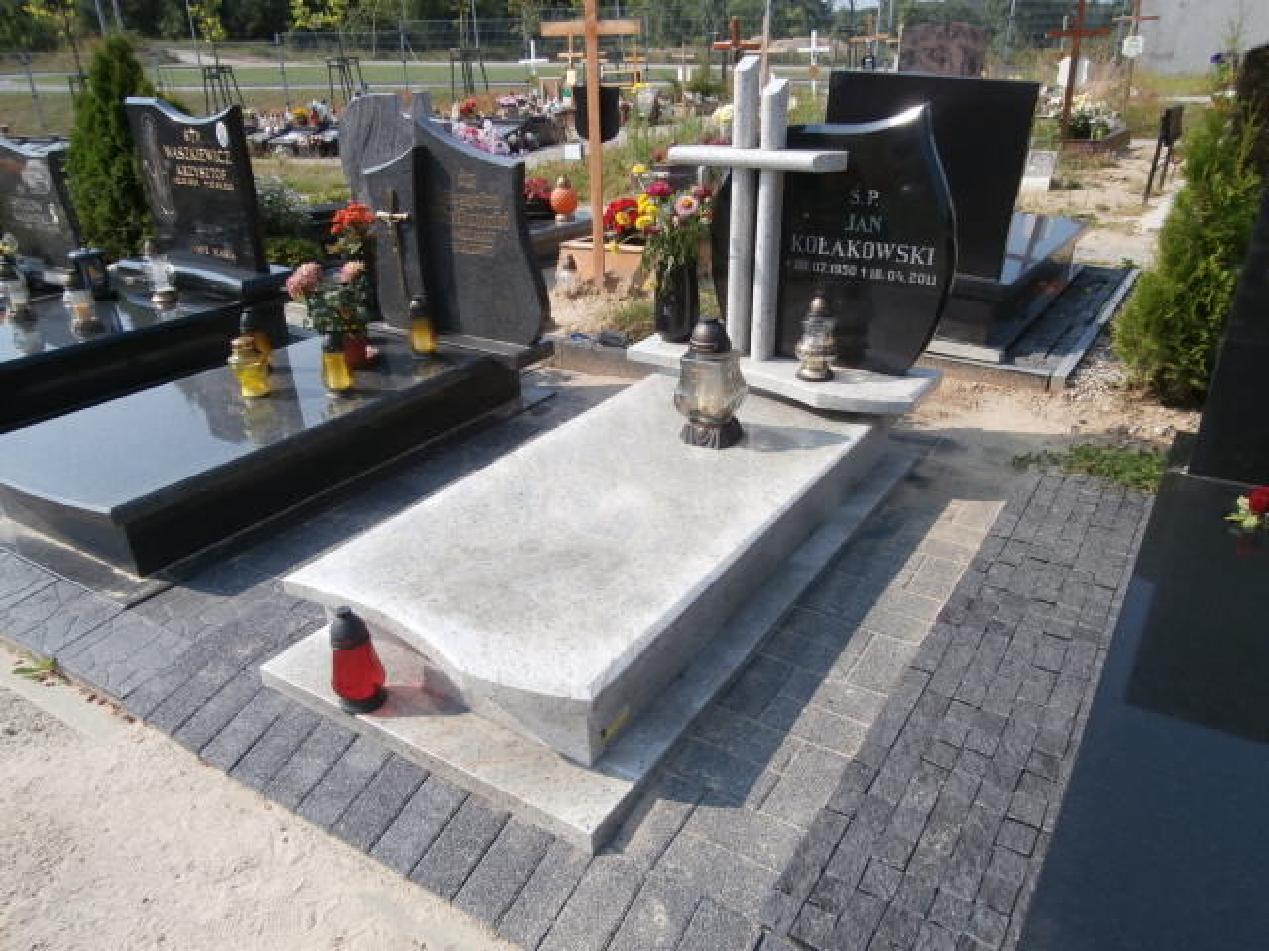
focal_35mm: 24
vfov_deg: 56.8
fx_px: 880
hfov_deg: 71.6
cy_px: 476
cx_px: 634
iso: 100
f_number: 3
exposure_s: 1/1000
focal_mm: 4.2
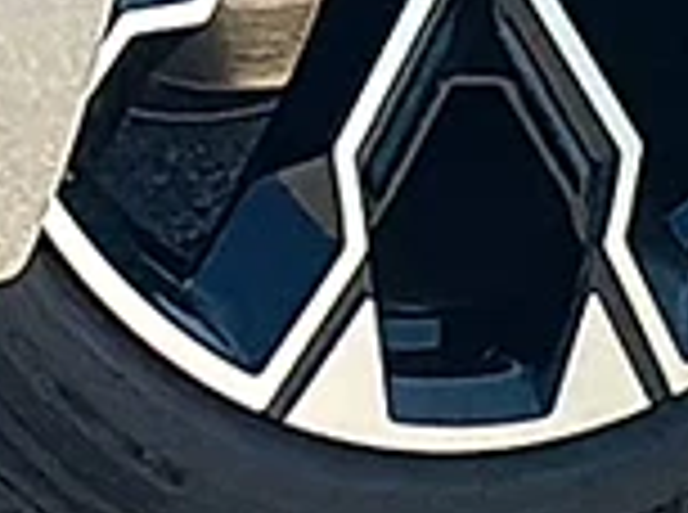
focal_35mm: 459
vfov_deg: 3.2
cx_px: 1147
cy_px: -421
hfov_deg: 4.3
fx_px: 9101
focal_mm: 6.86
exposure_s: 1/5917
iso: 80
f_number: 1.78
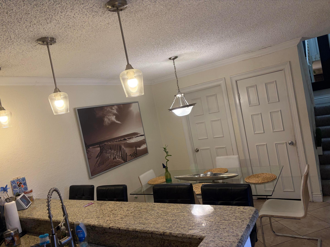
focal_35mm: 26
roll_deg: +11.1
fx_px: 248
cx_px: 165
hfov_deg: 67.3
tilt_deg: -2.8
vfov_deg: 53.1
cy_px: 124
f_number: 1.6
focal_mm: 5.96
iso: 125
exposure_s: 1/60
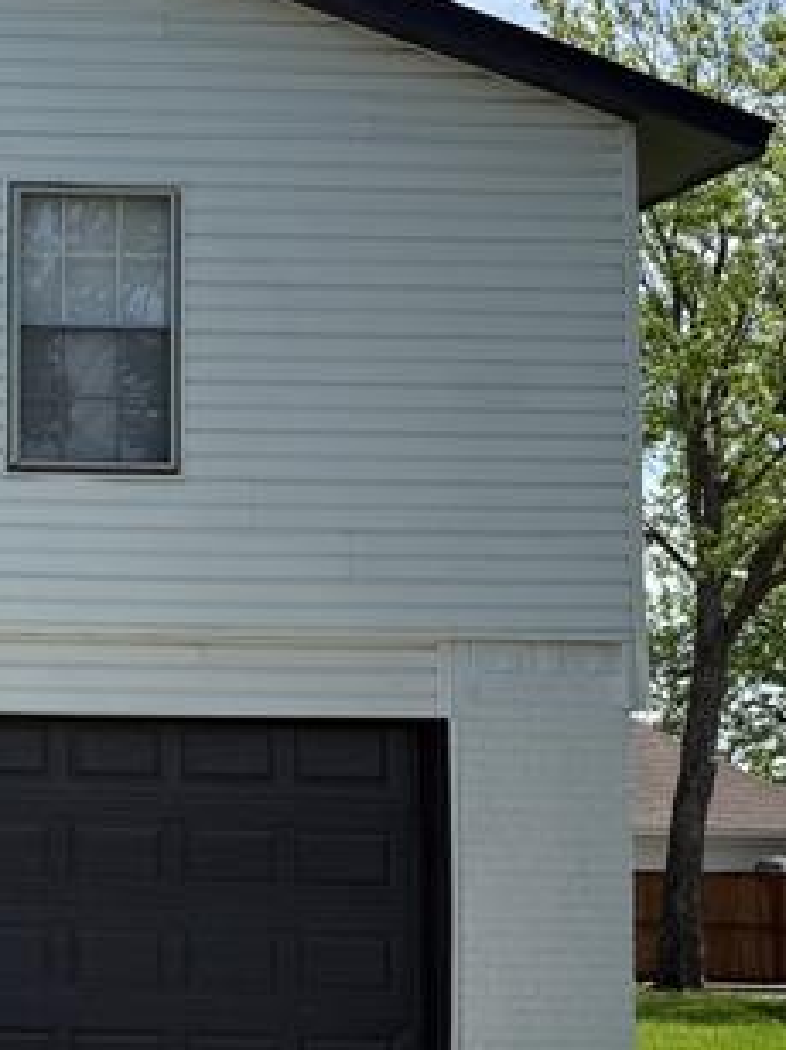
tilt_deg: +4.4
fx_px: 2424
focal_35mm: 80
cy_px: 640
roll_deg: -0.8
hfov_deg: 16.2
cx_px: -526
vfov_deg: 24.4
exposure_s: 1/3953
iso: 80
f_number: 1.78
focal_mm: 6.76
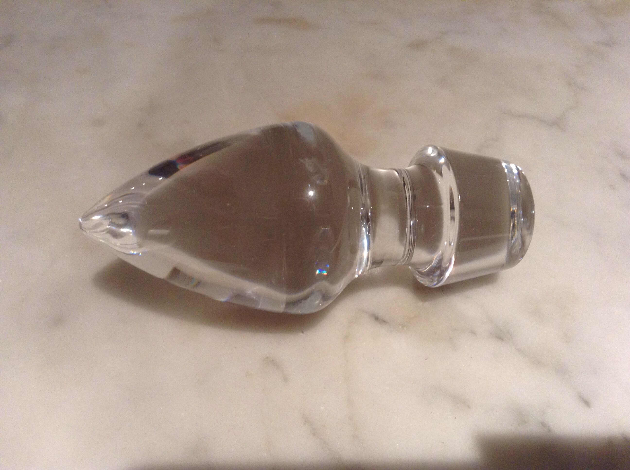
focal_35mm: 33
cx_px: 315
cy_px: 235
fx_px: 600
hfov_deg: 55.4
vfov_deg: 42.8
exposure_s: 1/24
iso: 125
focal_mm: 3.3
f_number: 2.4
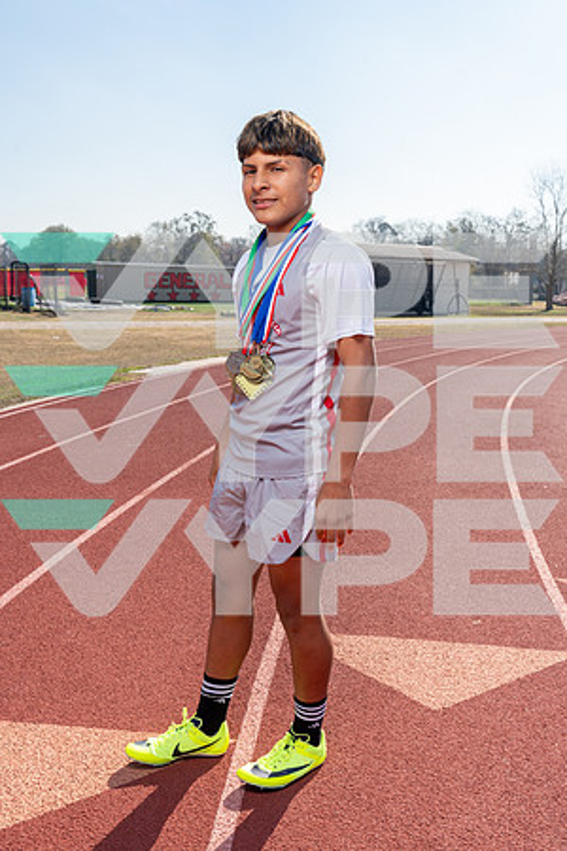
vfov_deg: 53.1
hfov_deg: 36.9
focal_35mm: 36
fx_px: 850
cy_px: 426
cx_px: 284
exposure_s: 1/200
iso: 125
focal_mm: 36
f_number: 9
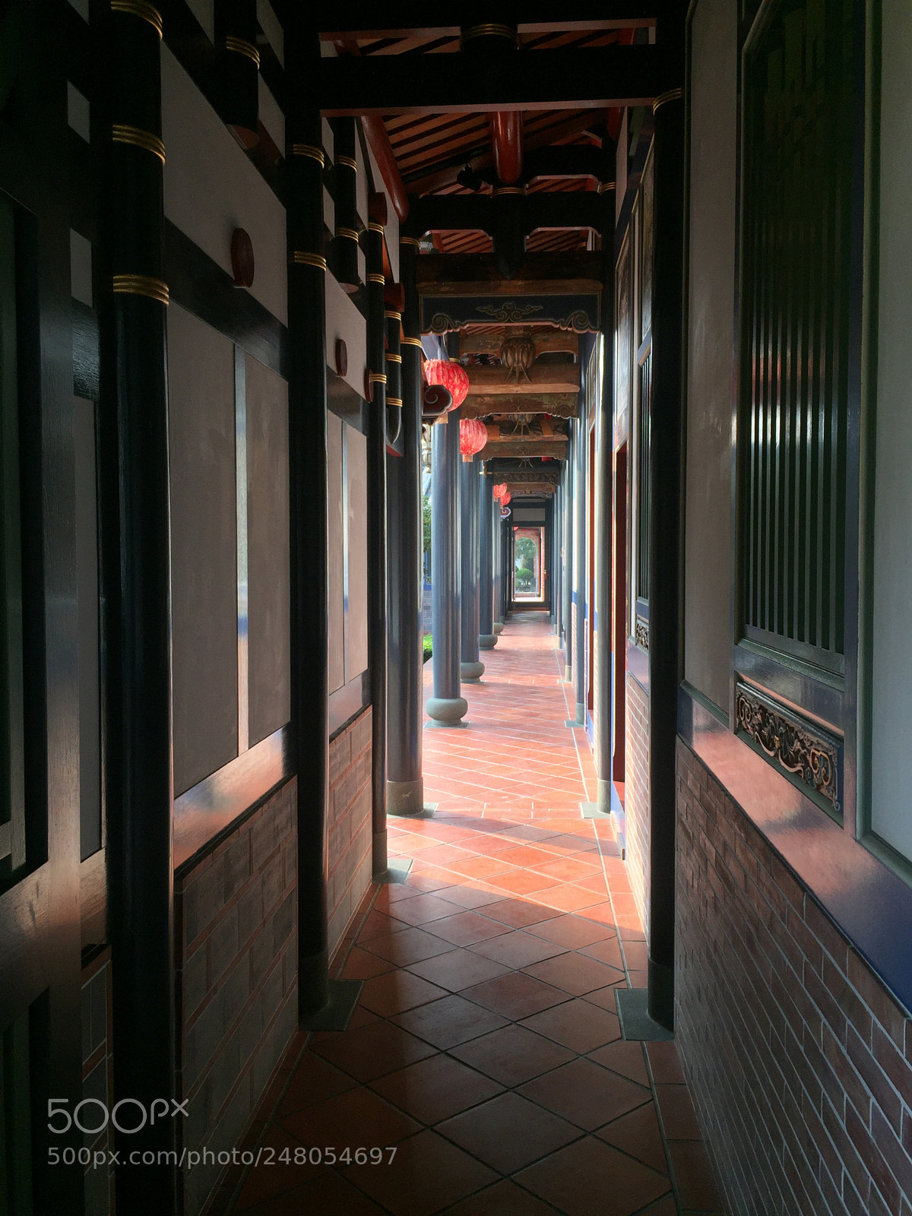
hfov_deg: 48.2
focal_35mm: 29
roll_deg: +1.5
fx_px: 1019
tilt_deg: -2.1
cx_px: 456
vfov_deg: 61.7
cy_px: 608
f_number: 2.2
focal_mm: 4.15
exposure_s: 1/299
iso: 32
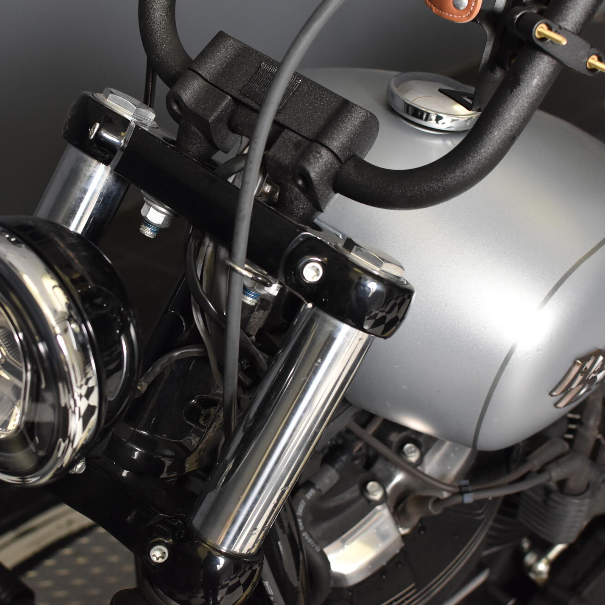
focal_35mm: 68
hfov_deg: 25.4
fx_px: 1338
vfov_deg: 25.5
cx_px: 222
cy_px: 303
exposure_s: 1/160
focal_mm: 35
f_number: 4.5
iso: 800
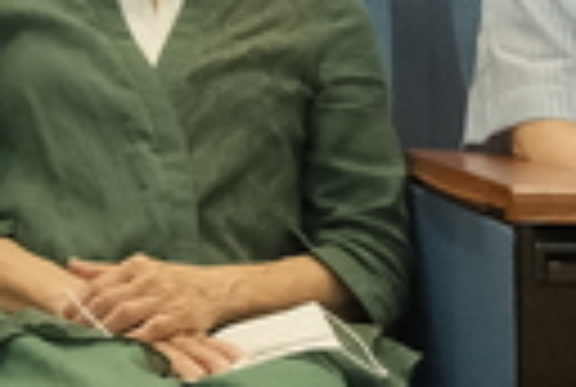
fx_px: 2710
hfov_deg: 11.7
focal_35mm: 169
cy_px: -227
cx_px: -207
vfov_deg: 8.0
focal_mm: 20.9
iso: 2000
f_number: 4.2
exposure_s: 1/30
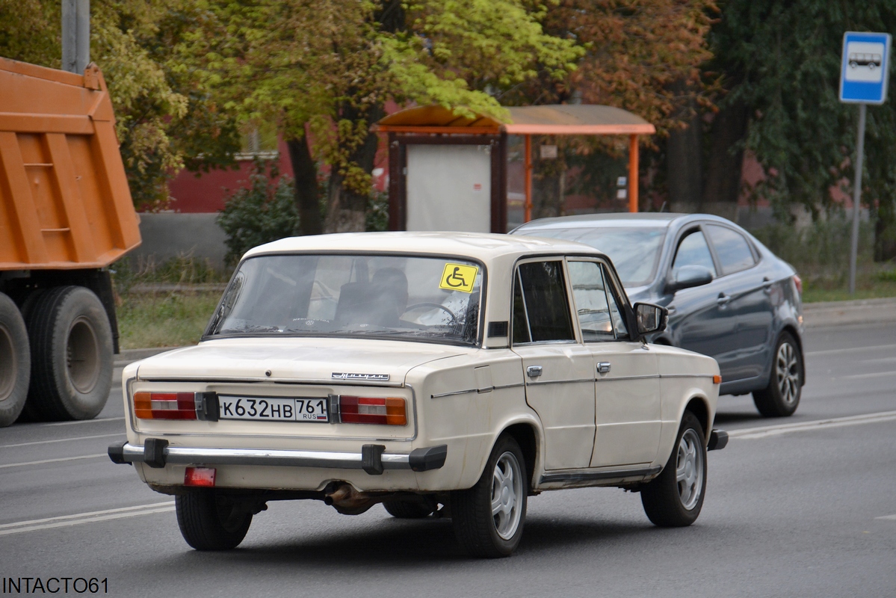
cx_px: 448
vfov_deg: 5.9
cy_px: 299
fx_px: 5788
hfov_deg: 8.9
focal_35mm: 232
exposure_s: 1/1000
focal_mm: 155
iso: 560
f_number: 5.6
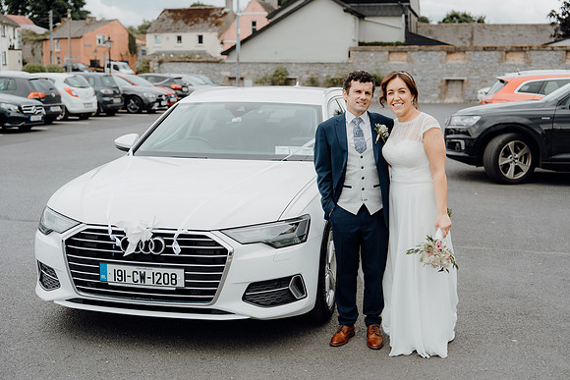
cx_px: 285
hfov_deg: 41.1
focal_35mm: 48
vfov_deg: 28.1
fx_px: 760
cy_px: 190
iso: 125
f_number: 2.8
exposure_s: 1/800
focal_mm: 48
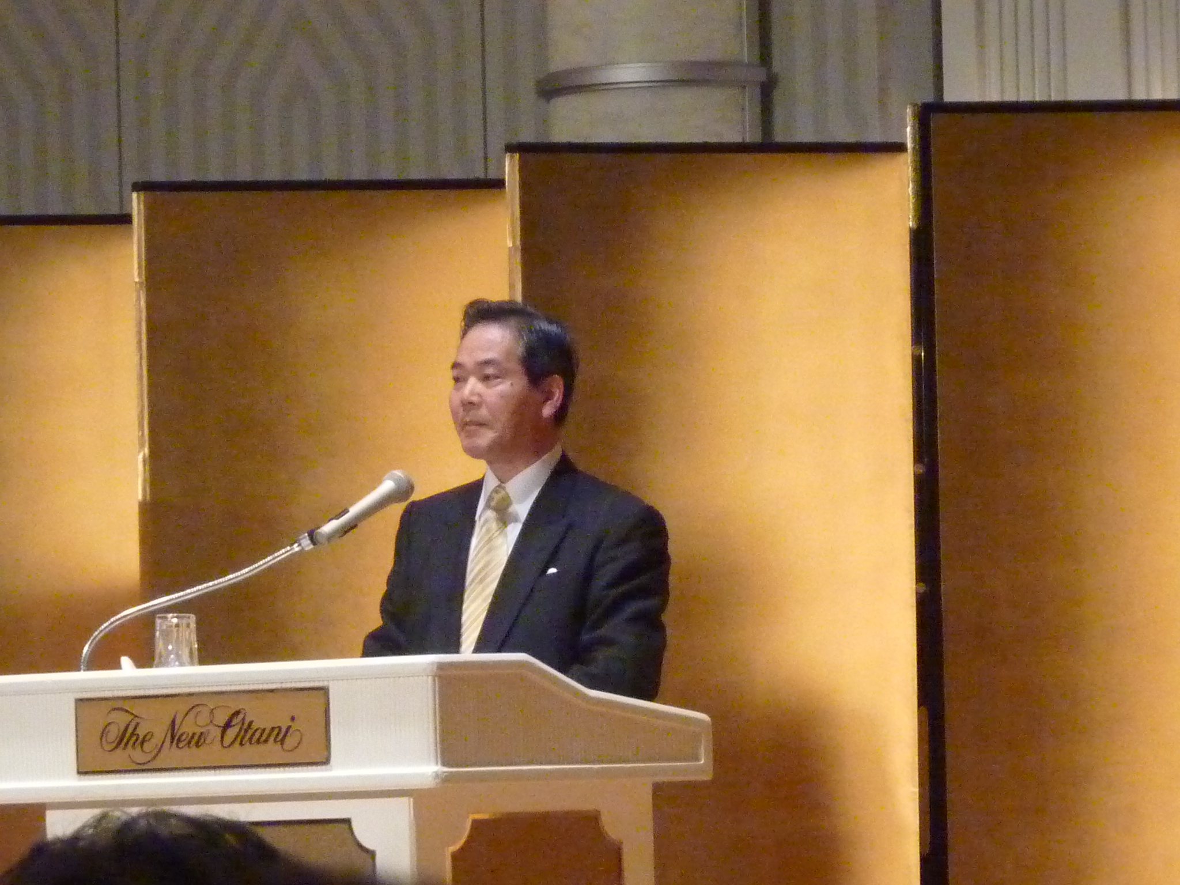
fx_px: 9681
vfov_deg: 5.2
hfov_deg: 7.0
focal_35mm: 284
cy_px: 442
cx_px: 590
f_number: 4.5
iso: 800
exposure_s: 1/80
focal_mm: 25.9
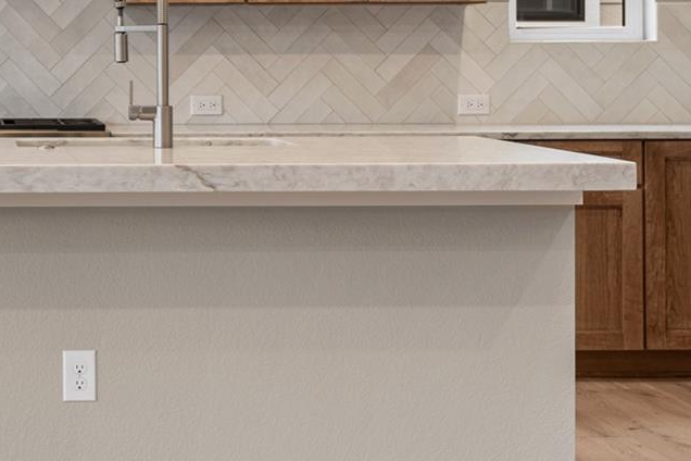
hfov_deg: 22.1
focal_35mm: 88
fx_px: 1689
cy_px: 58
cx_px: -21
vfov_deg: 15.4
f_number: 4
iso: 100
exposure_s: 1/5
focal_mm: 35
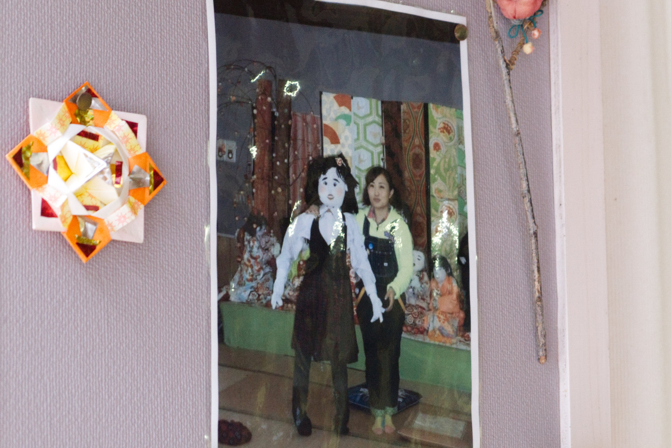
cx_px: 336
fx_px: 1547
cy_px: 224
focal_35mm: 83
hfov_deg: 24.5
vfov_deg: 16.5
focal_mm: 55
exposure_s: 1/80
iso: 2500
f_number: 4
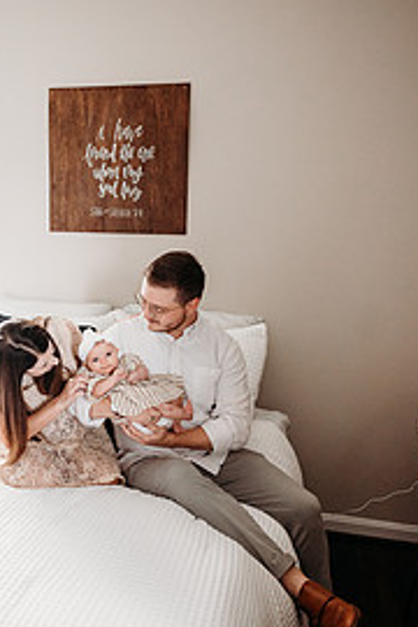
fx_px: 697
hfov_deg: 32.6
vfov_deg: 48.5
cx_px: 93
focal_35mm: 40
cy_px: 314
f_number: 2.5
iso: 1250
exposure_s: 1/200
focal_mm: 24
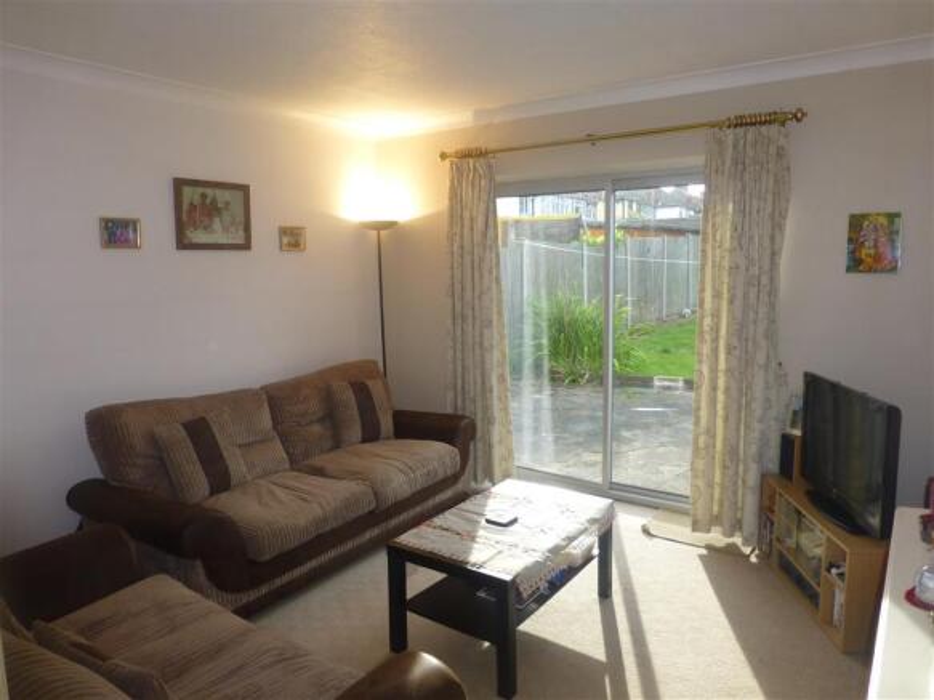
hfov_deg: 71.6
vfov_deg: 56.8
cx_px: 467
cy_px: 350
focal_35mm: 24
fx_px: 647
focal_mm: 4.3
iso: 125
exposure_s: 1/60
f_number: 3.3
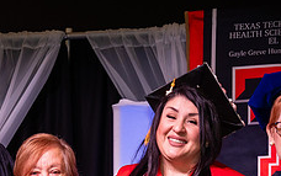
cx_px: 128
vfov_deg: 7.9
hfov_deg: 12.8
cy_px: 251
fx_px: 1250
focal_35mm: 163
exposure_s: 1/160
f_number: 5.6
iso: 1250
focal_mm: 48
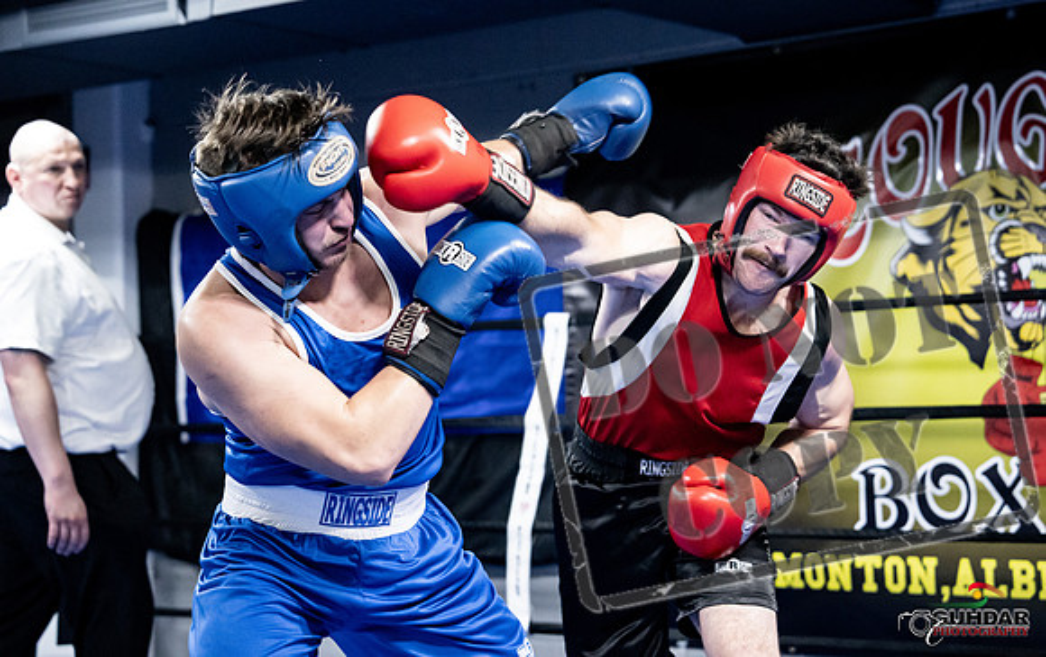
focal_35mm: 78
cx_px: 576
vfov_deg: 16.7
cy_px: 273
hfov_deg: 26.3
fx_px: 2240
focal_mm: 70
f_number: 2.8
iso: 10000
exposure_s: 1/1000
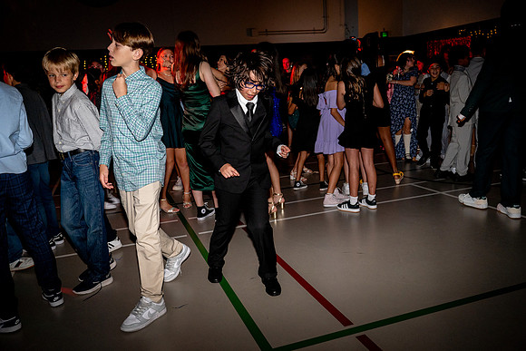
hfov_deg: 60.3
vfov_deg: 42.3
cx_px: 263
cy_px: 176
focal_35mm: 31
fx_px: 453
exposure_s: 1/100
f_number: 4
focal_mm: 31
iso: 1250
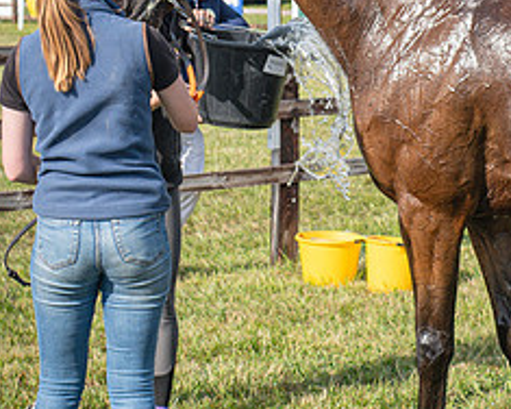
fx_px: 2027
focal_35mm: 134
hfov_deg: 14.3
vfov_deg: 11.5
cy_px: 119
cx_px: 336
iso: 200
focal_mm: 46
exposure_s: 1/950
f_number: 4
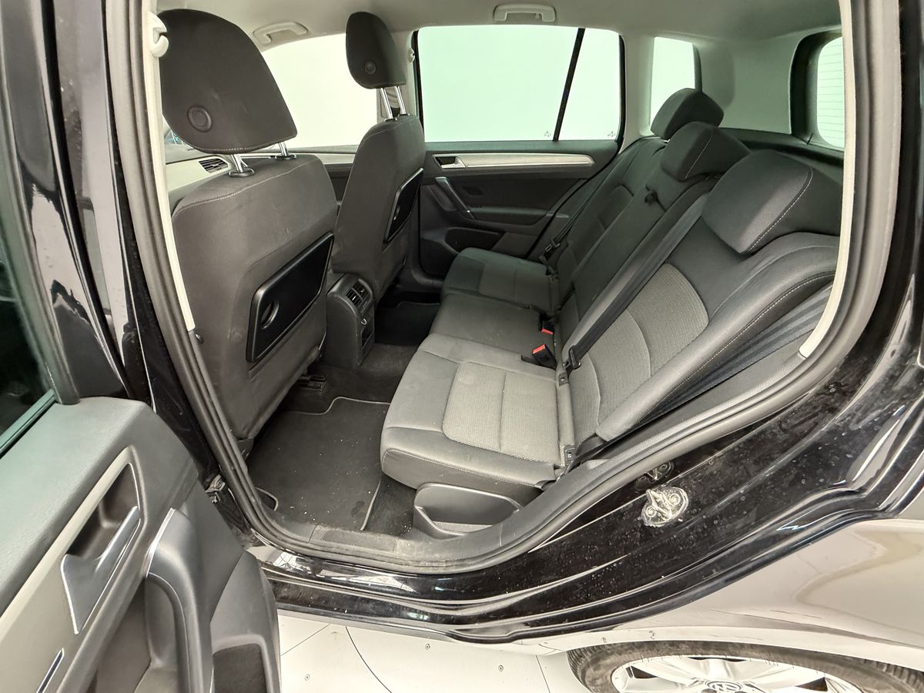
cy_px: 346
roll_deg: +1.2
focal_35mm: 14
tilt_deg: -37.3
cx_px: 462
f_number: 2.2
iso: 640
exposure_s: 1/60
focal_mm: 2.22
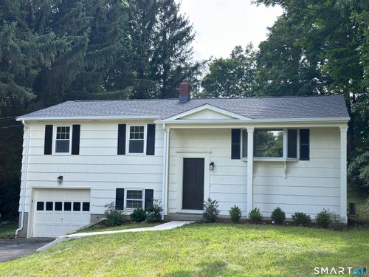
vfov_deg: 30.3
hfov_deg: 39.7
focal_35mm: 48
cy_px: 138
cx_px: 184
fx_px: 512
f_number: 1.78
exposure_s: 1/756
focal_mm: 6.86
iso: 64
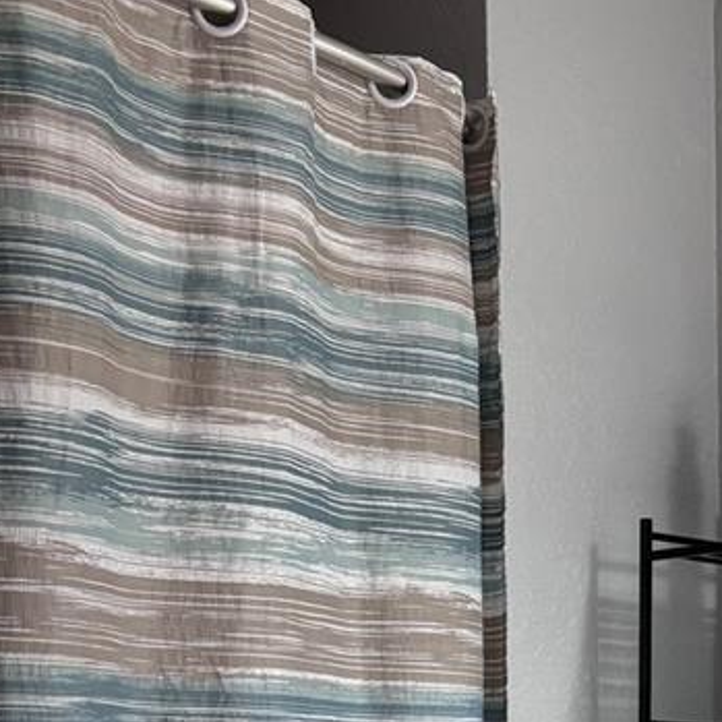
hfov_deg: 21.1
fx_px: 1864
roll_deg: -0.3
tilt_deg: -1.6
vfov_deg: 20.6
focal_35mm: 79
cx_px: 751
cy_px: 842
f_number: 1.6
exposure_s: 1/60
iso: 125
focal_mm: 5.96
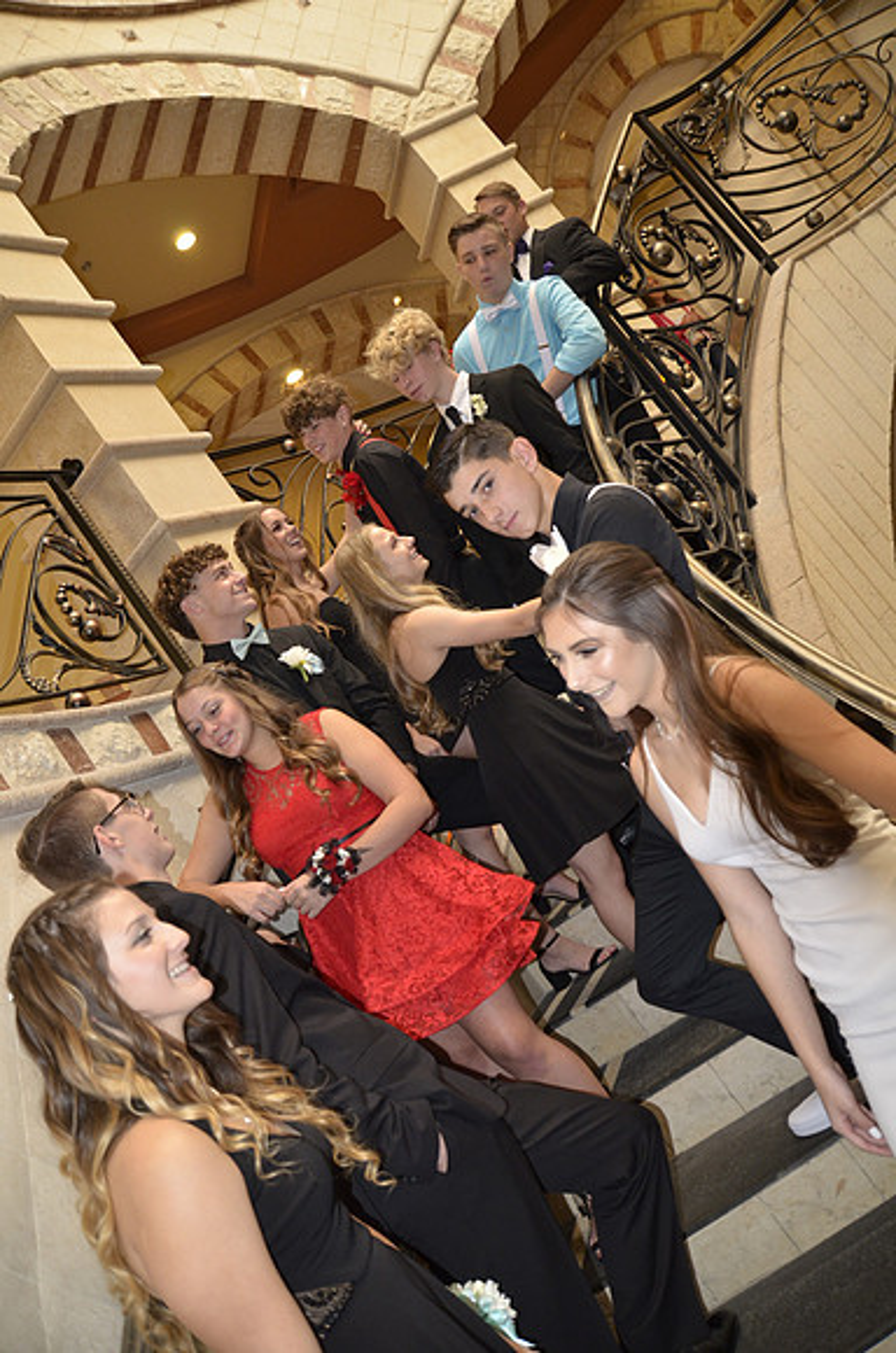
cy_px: 676
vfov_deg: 67.5
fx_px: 1013
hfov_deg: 47.7
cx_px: 448
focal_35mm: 27
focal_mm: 18
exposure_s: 1/30
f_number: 3.5
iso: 800
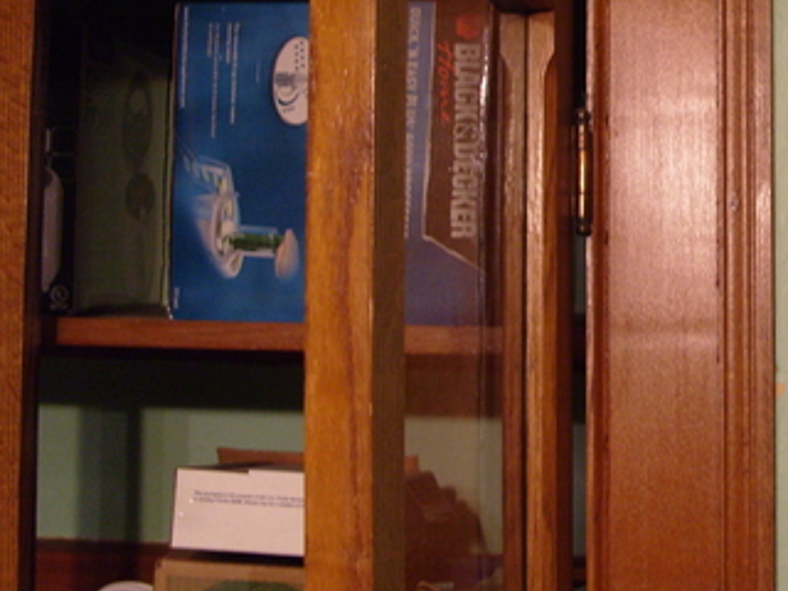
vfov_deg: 20.8
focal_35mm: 70
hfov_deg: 27.1
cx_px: 660
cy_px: 138
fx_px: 1593
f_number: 2.8
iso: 200
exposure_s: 1/8
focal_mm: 7.8
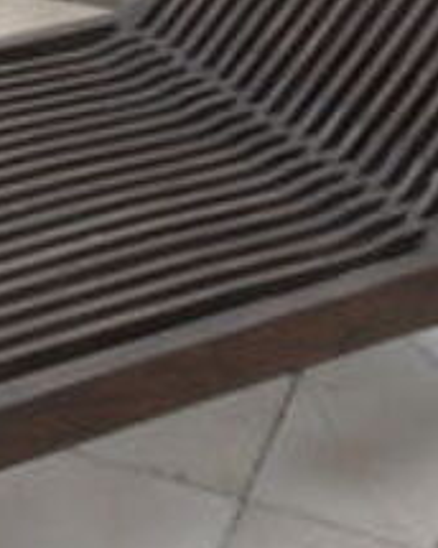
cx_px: -120
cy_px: 150
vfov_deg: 17.5
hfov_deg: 13.6
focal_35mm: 109
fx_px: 1766
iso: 80
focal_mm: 3.9
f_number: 4.6
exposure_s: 1/180
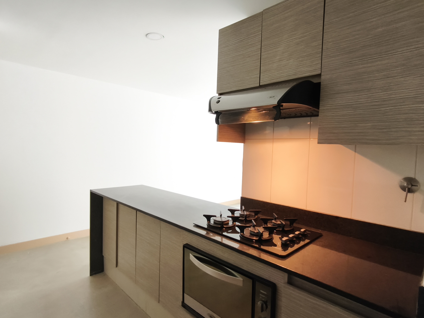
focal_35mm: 21
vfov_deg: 63.4
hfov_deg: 79.0
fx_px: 257
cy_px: 159
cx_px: 212
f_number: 2.2
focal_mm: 1.91
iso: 250
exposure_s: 1/30
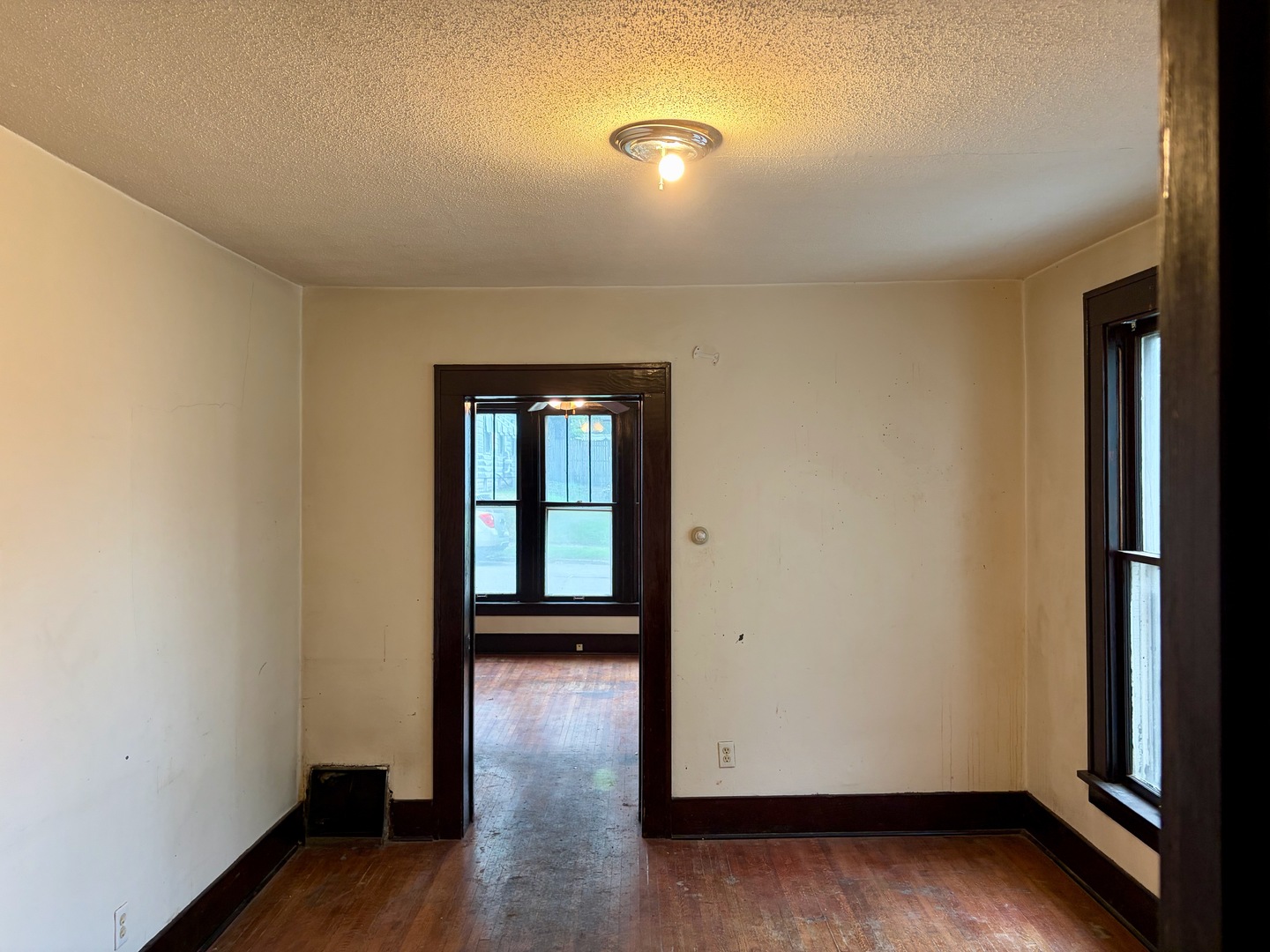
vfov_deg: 53.1
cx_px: 635
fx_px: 954
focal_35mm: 26
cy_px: 476
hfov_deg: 67.3
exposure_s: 1/60
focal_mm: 5.96
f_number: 1.6
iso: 125
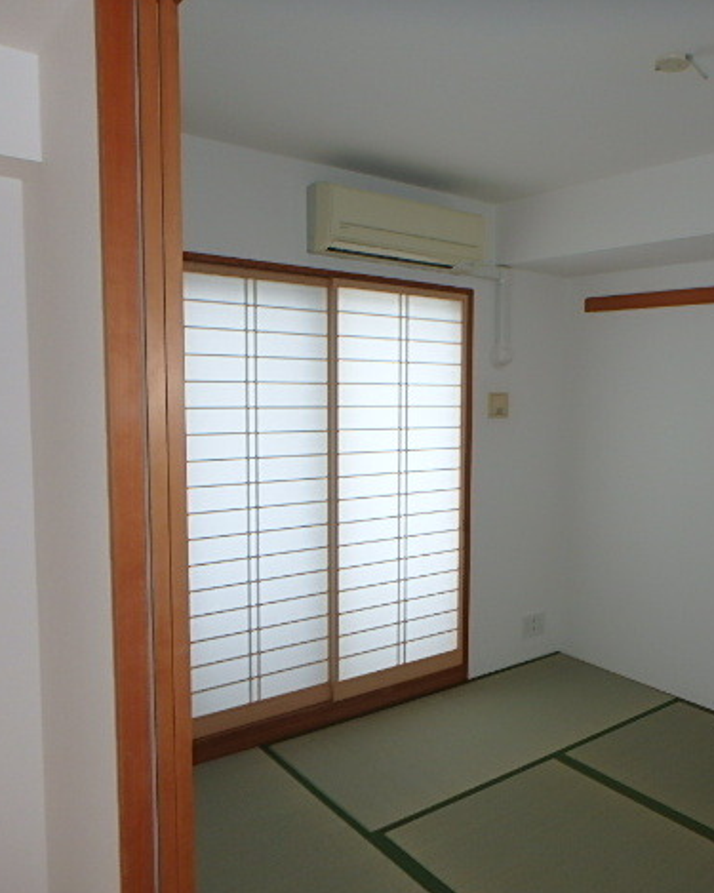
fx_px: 740
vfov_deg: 62.2
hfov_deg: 48.5
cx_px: 573
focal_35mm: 28
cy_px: 455
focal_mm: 3.7
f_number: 3.5
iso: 125
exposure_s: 1/80
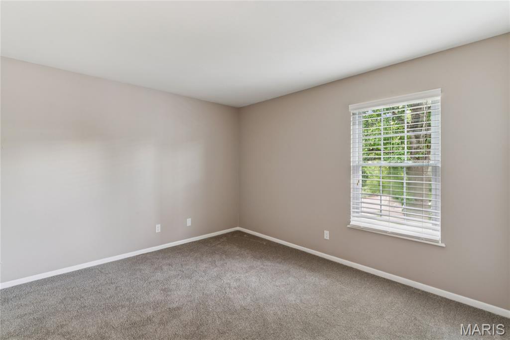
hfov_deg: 96.0
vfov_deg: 73.0
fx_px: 229
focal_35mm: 16
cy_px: 170
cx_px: 255
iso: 200
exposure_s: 3.2
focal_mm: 16.2
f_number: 13
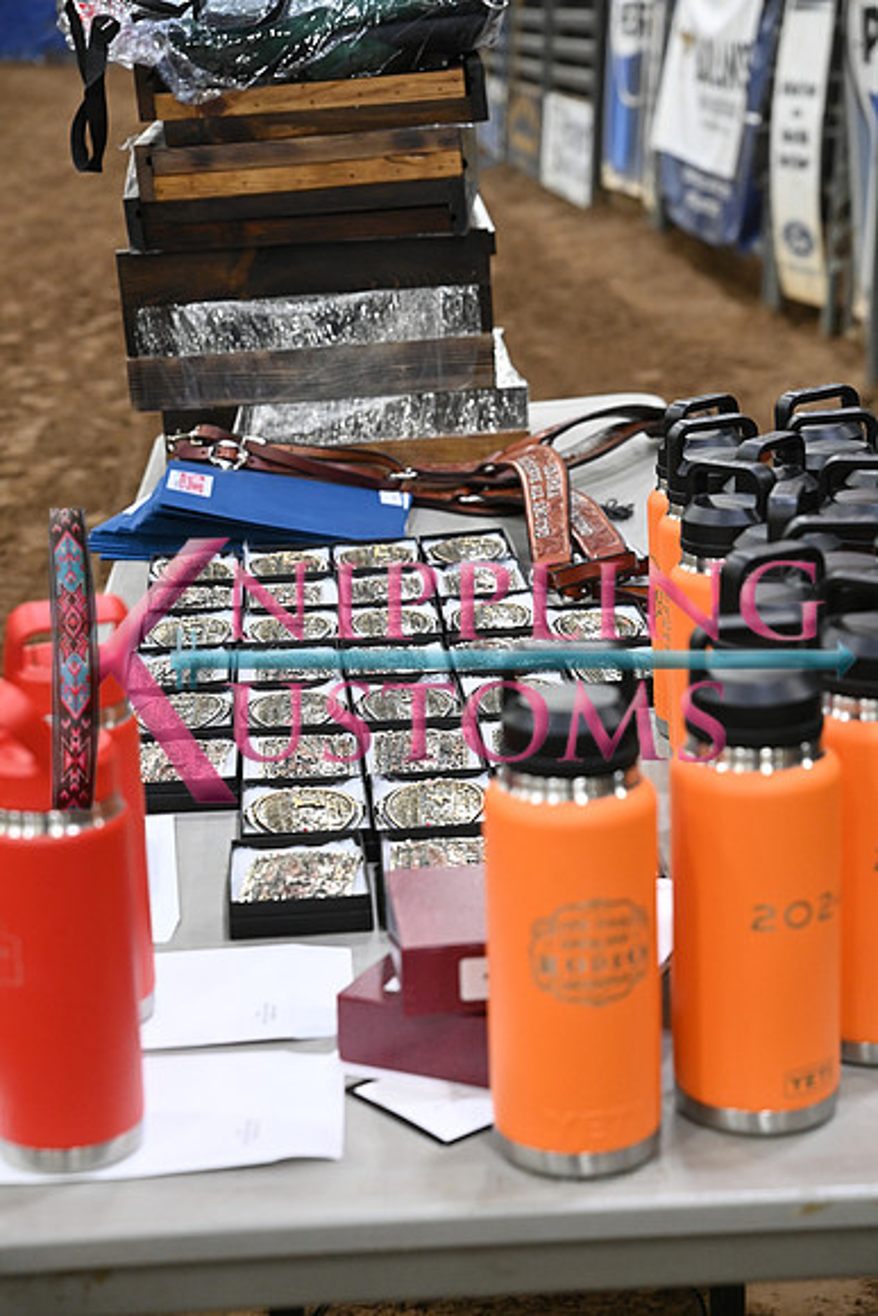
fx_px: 2486
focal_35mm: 68
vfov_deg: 29.6
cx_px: 439
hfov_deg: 20.0
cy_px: 658
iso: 4000
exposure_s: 1/250
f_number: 4.5
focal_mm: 68
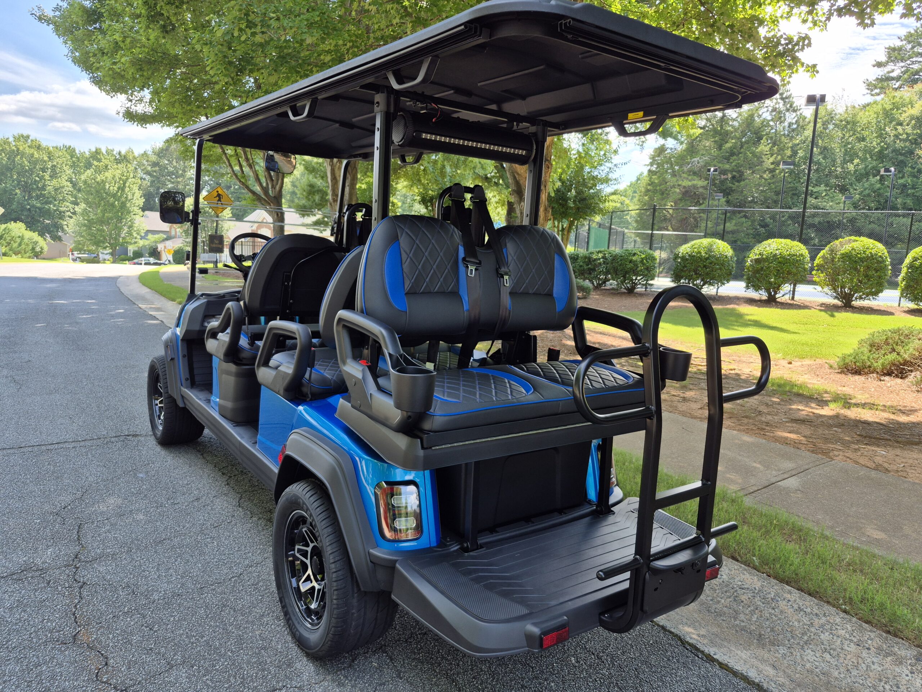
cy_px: 346
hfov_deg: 73.9
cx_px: 461
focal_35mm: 23
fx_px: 613
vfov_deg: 58.9
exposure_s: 1/348
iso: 25
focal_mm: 5.4
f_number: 1.8
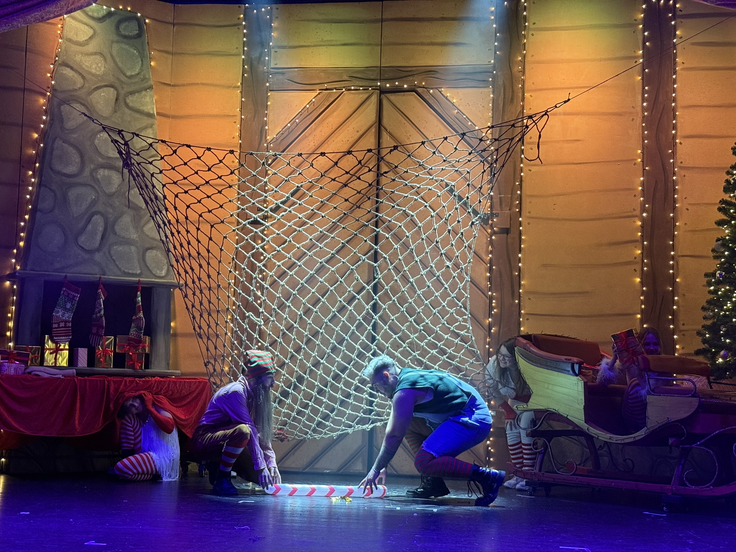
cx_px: 368
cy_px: 276
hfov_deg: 39.7
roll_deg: -2.0
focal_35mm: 48
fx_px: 1021
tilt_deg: +5.3
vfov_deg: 30.3
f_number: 1.78
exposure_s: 1/41
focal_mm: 6.76
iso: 250
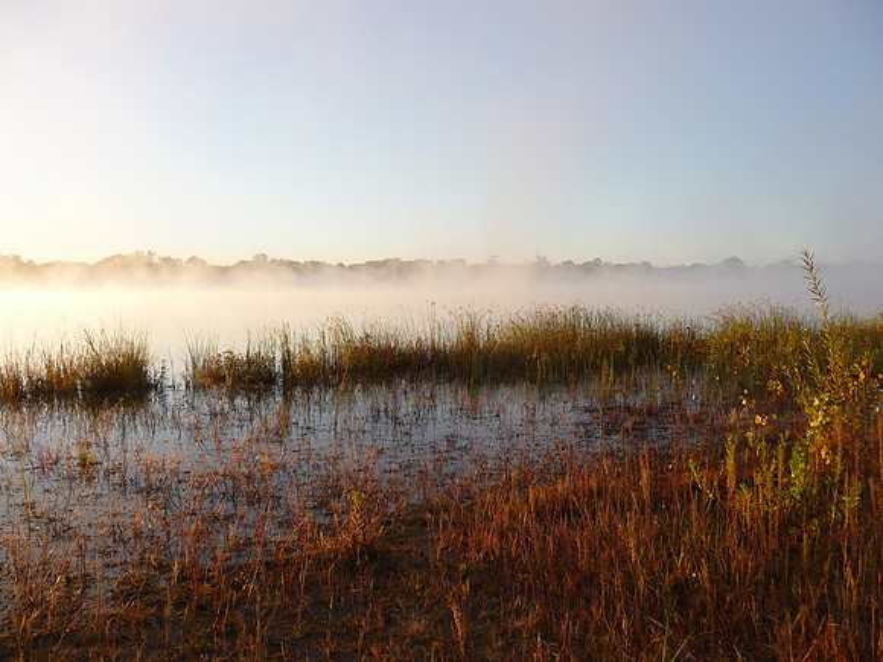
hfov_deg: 60.0
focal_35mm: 30
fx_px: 765
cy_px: 331
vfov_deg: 46.8
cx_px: 442
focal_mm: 5
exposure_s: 1/250
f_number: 3.4
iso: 100
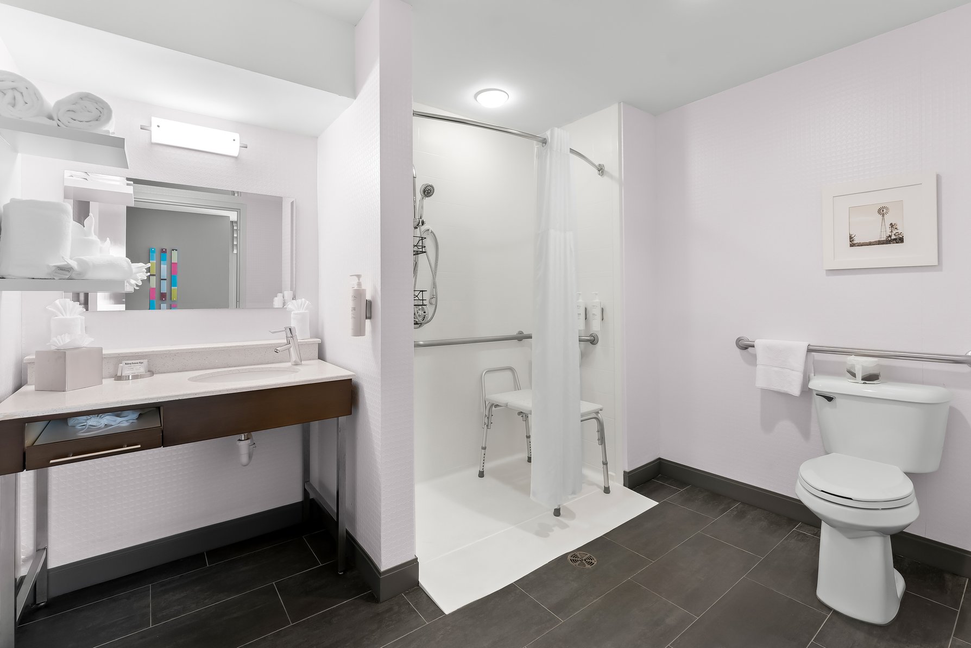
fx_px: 378
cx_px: 486
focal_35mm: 14
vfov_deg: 81.2
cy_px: 324
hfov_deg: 104.3
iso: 500
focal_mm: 14
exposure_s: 2
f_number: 7.1
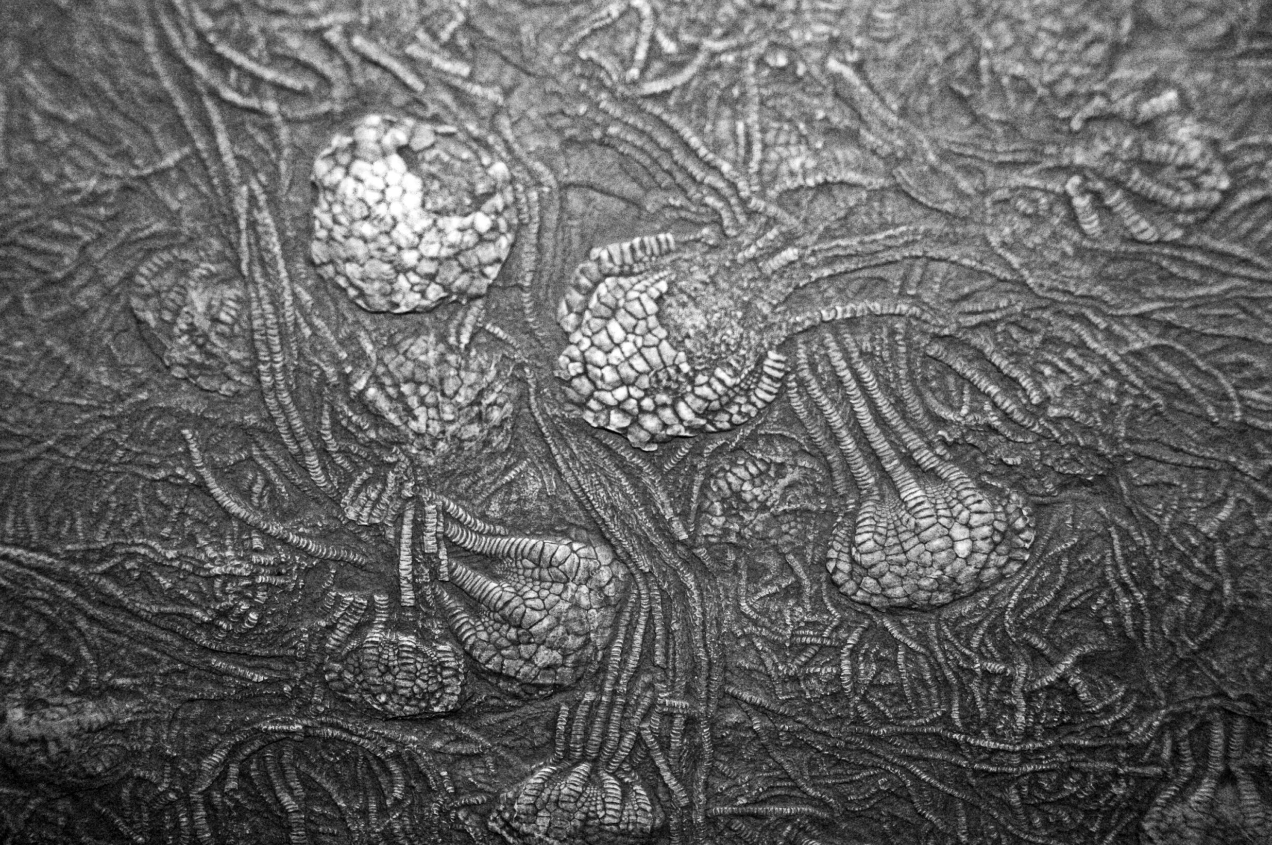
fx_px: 1977
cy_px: 420
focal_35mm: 56
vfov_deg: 24.1
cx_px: 620
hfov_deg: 35.7
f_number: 4.5
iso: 500
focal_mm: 36
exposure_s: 1/60
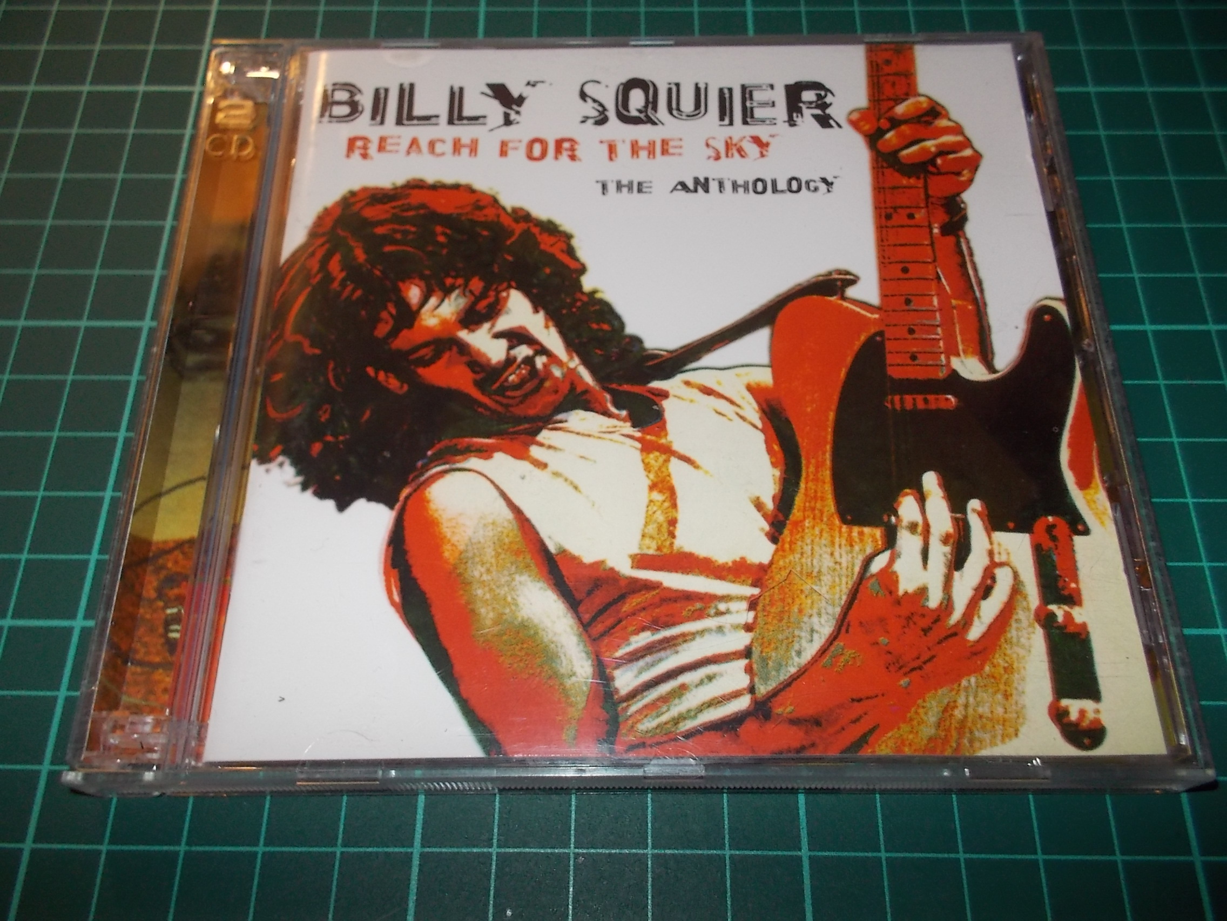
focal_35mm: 29
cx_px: 614
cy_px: 460
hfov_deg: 61.7
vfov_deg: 48.2
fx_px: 1028
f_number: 3.3
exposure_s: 1/30
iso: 200
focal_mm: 4.1
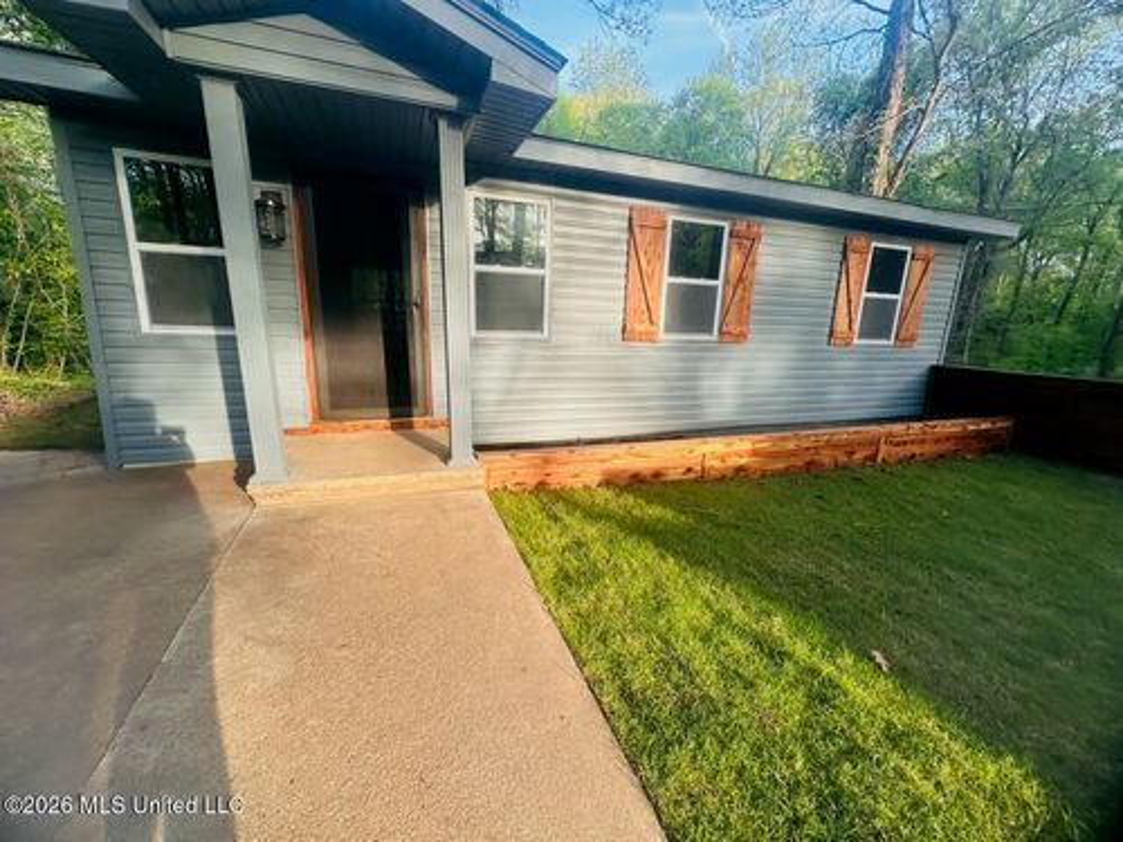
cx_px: 562
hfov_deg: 102.1
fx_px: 454
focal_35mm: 14
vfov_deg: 85.7
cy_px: 421
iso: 40
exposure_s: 1/143
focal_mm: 2.22
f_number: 2.2
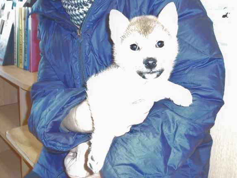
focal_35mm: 26
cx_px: 121
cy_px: 86
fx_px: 178
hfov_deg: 67.3
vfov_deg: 53.1
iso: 400
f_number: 3.7
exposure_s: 1/25
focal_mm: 4.5
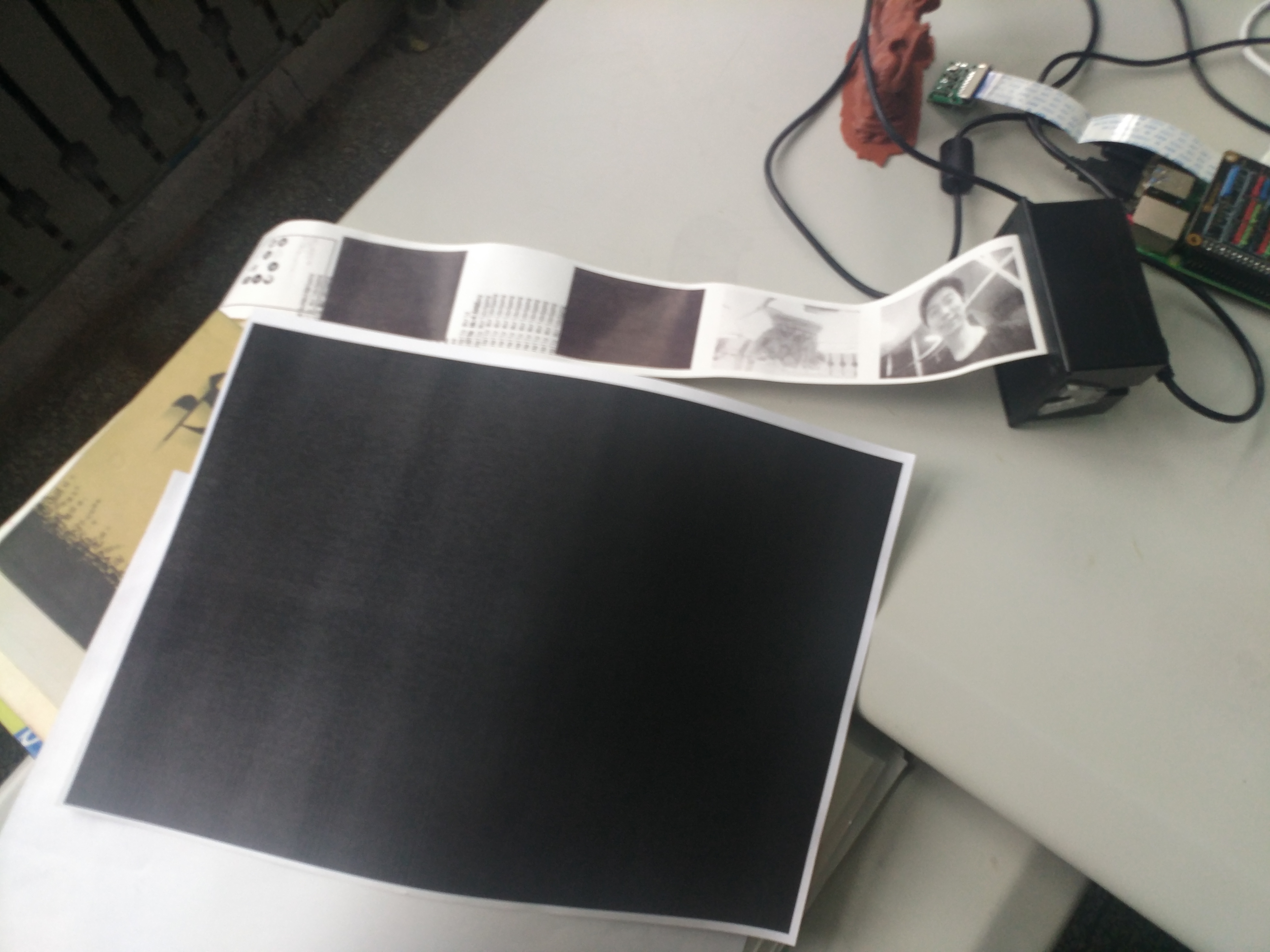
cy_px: 476
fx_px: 991
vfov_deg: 51.4
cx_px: 635
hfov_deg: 65.3
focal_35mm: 27
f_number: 2.2
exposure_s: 1/33
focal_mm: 4.73
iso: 200
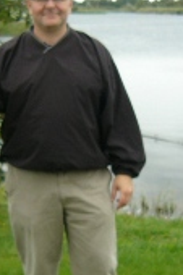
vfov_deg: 21.3
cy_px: 150
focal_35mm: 96
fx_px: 733
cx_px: 57
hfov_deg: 14.2
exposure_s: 1/80
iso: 50
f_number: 2.8
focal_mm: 5.8
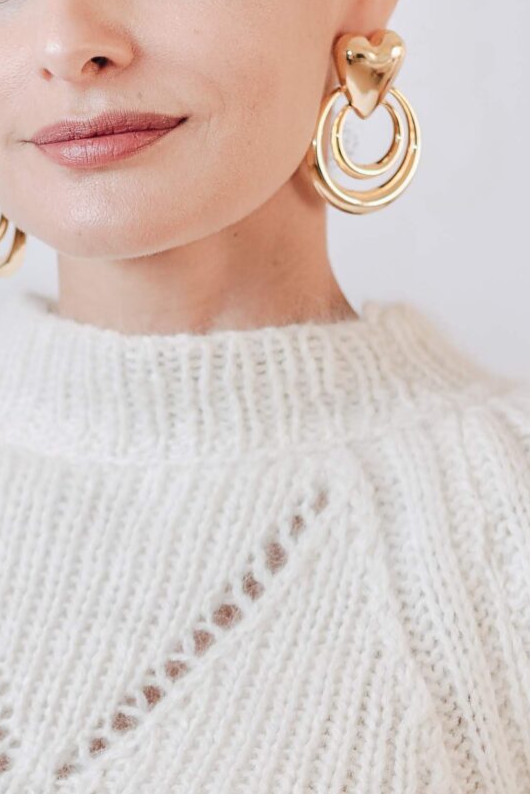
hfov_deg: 8.5
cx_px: 130
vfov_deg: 12.7
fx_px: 3555
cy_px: 730
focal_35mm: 161
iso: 200
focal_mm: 50
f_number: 2.8
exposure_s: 1/125
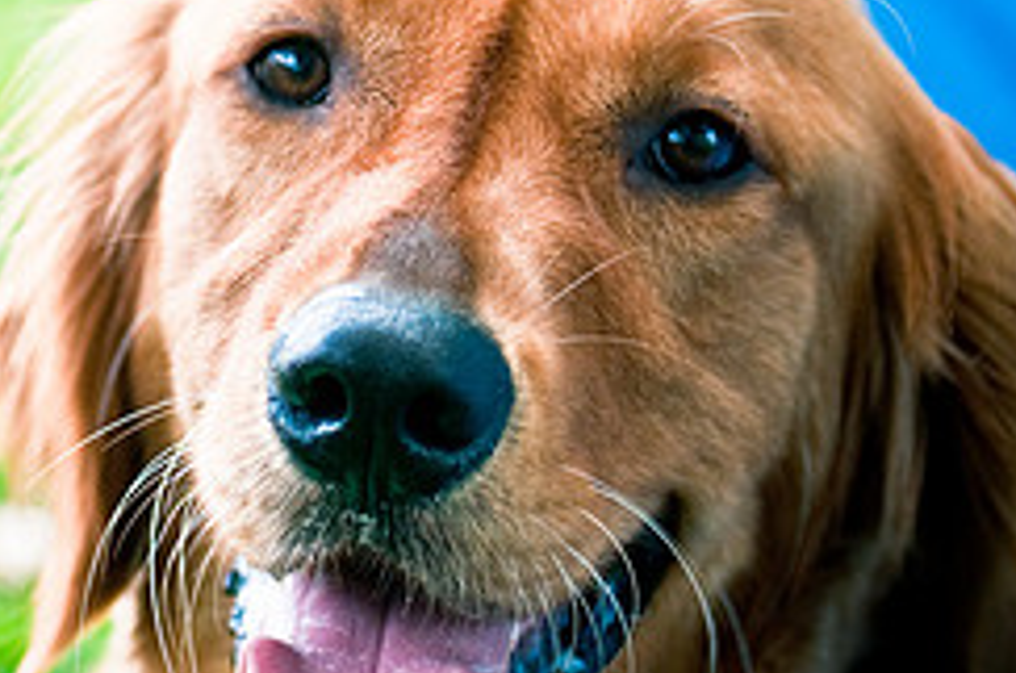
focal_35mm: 251
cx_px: 67
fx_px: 7070
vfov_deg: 5.5
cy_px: 307
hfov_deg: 8.2
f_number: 2.8
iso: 200
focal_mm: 70
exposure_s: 1/640
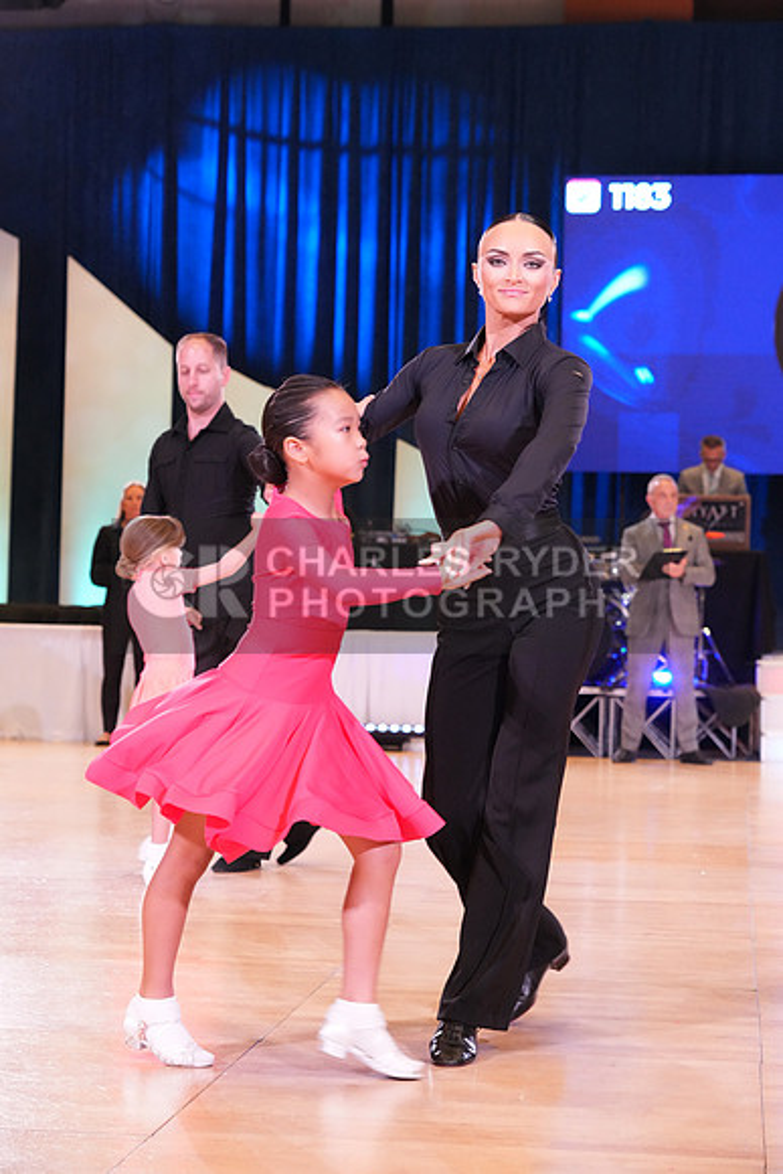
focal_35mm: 77
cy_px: 587
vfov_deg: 26.3
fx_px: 2510
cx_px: 392
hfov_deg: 17.7
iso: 4000
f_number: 5.6
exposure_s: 1/250
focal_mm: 77
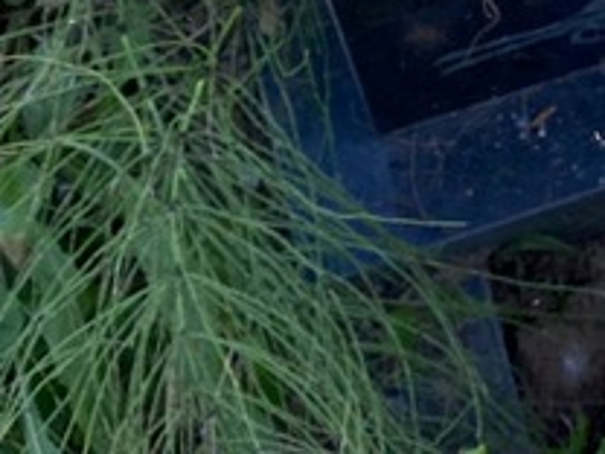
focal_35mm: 100
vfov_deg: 13.6
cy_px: -300
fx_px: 1748
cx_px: 884
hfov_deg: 17.8
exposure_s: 1/1124
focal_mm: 4.25
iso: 32
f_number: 1.8
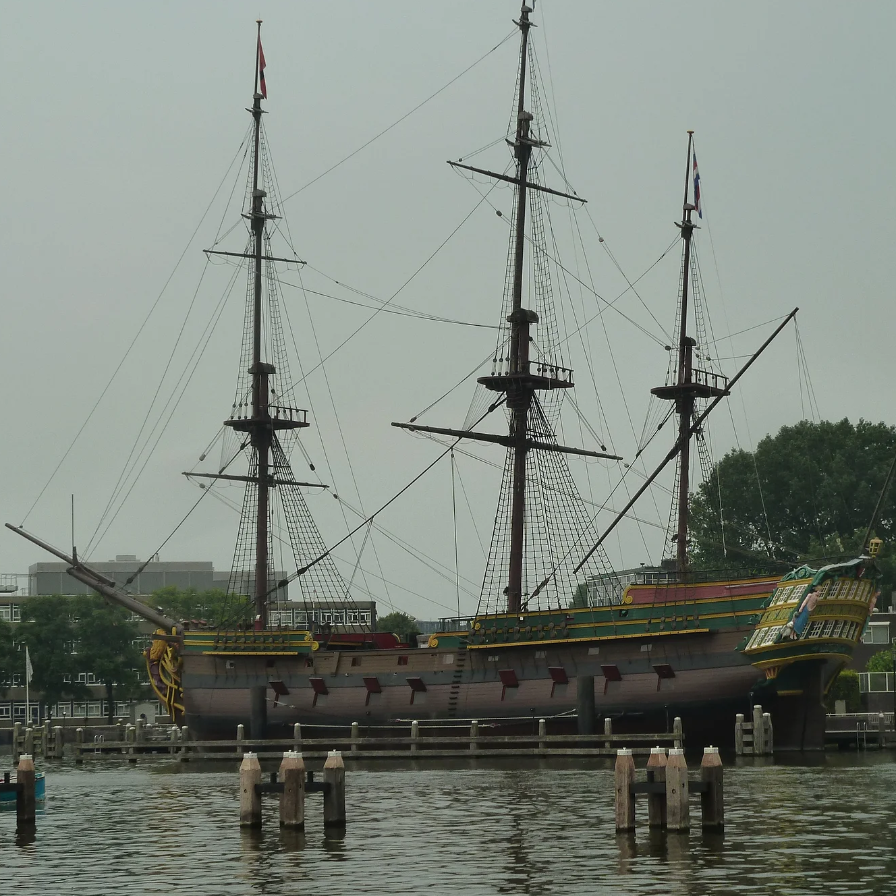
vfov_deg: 18.9
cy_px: 482
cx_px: 520
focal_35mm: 92
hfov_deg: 18.9
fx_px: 2694
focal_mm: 11.9
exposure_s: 1/160
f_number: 4.1
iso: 125
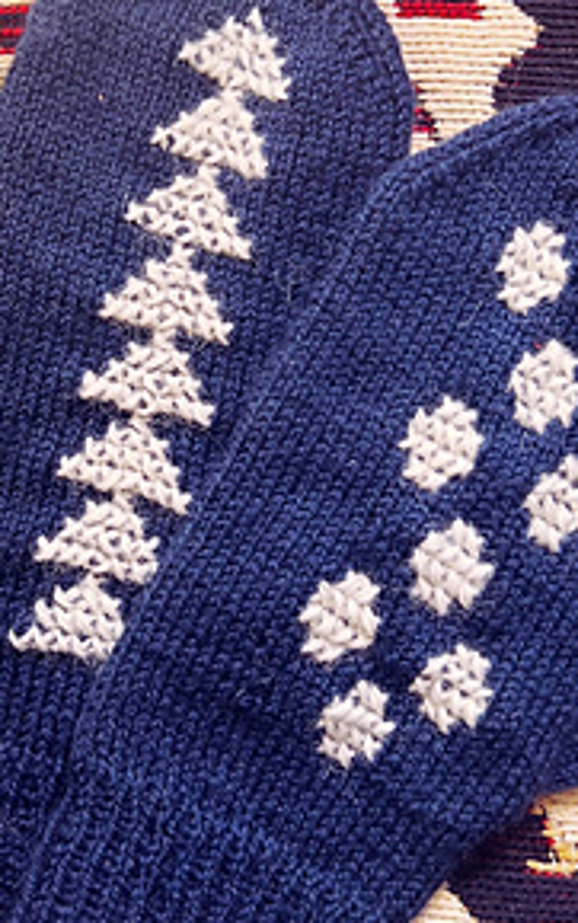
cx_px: 125
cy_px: 287
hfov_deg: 21.1
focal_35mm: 61
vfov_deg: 33.1
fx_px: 1535
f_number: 1.5
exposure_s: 1/121
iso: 50
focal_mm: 5.7
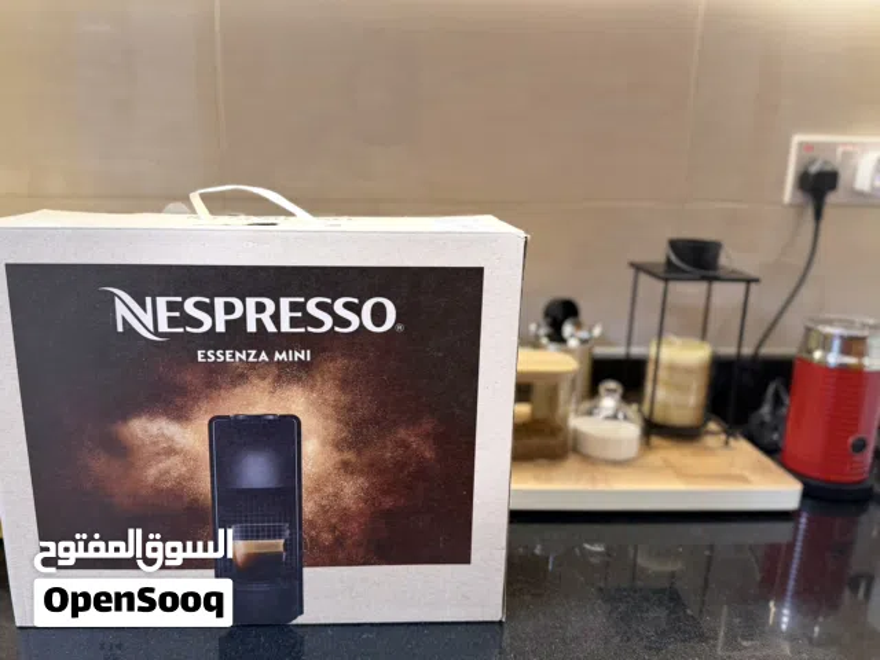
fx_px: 610
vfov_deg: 56.8
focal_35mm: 24
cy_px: 330
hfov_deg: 71.6
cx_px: 440
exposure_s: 1/50
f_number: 1.78
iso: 250
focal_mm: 6.76
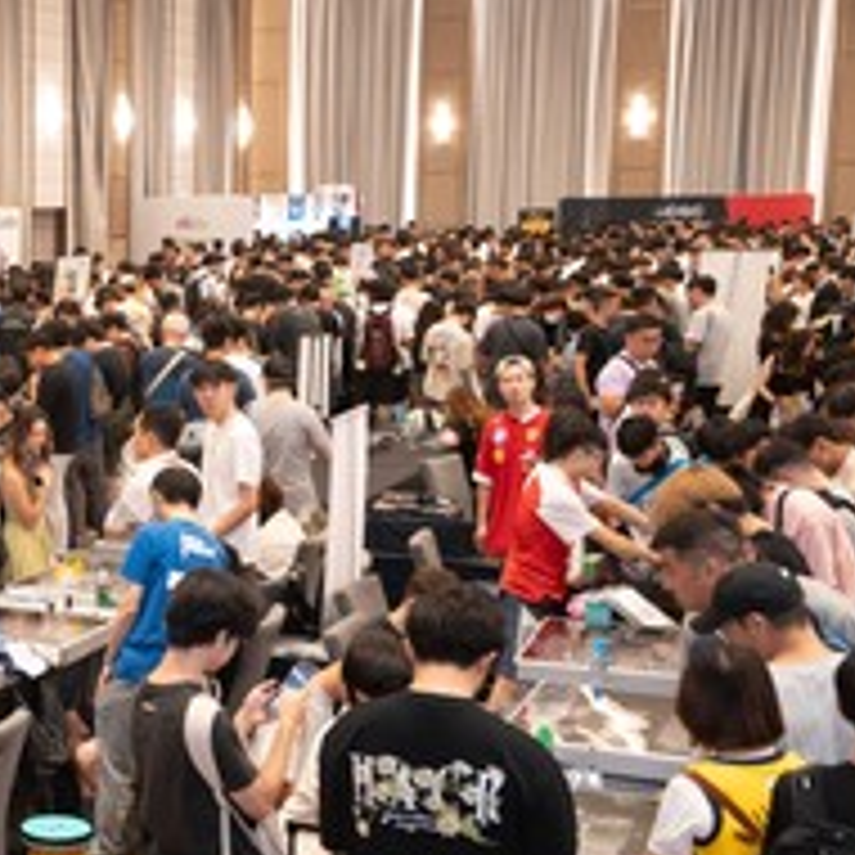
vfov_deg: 24.3
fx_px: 1984
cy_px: 470
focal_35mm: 71
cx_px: -162
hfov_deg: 22.5
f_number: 4
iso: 2500
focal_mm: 31
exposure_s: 1/125
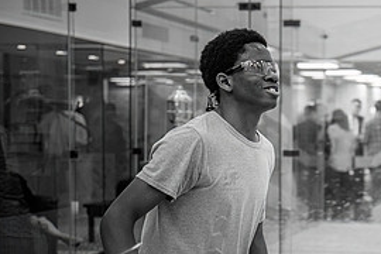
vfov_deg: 13.8
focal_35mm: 99
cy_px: 190
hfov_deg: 19.8
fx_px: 1048
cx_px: 405
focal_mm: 46
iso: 1600
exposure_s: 1/320
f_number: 2.8
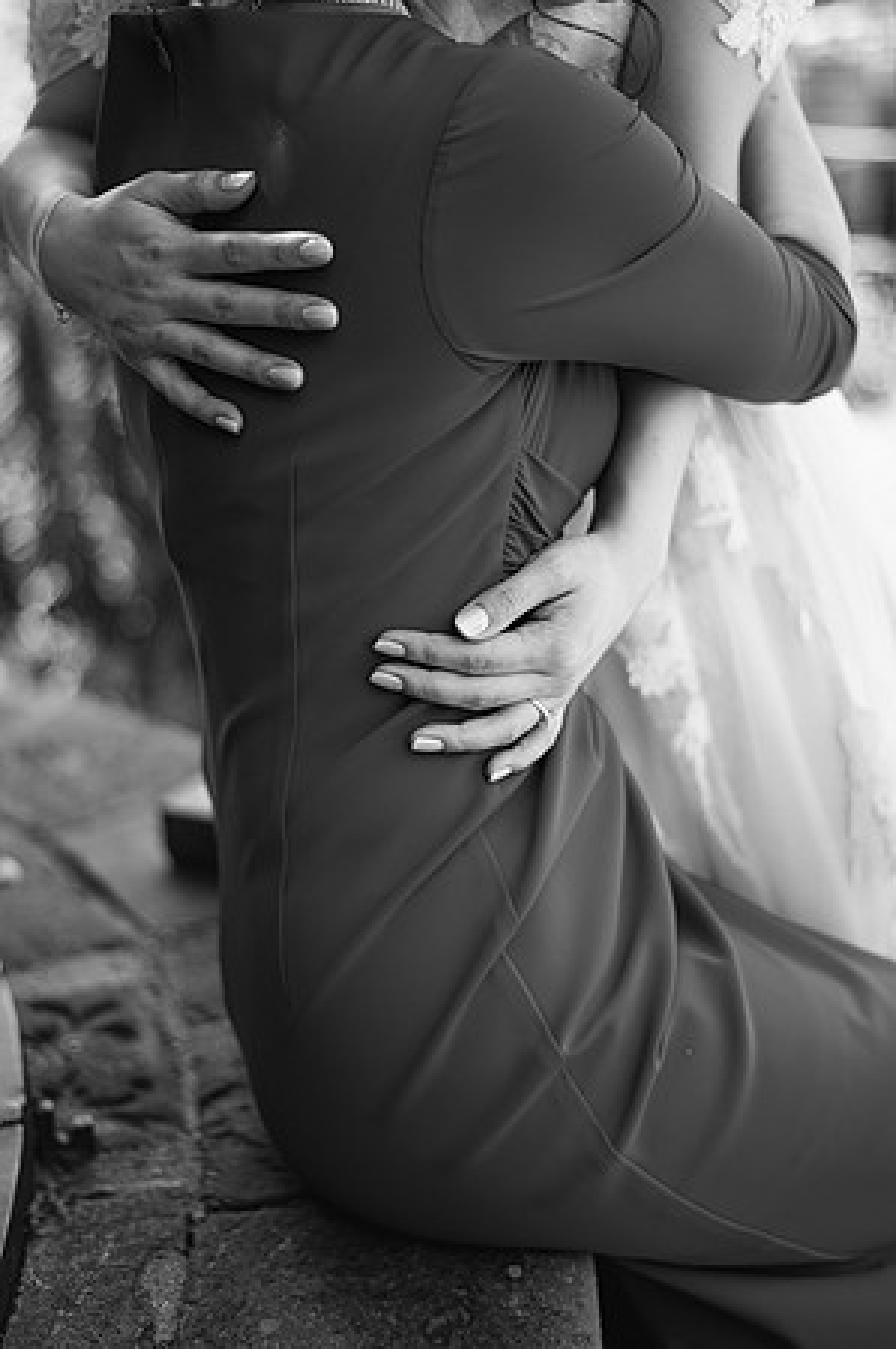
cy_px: 674
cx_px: 448
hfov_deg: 26.9
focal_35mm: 50
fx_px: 1871
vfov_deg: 39.6
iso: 100
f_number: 2
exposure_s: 1/640
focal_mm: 50
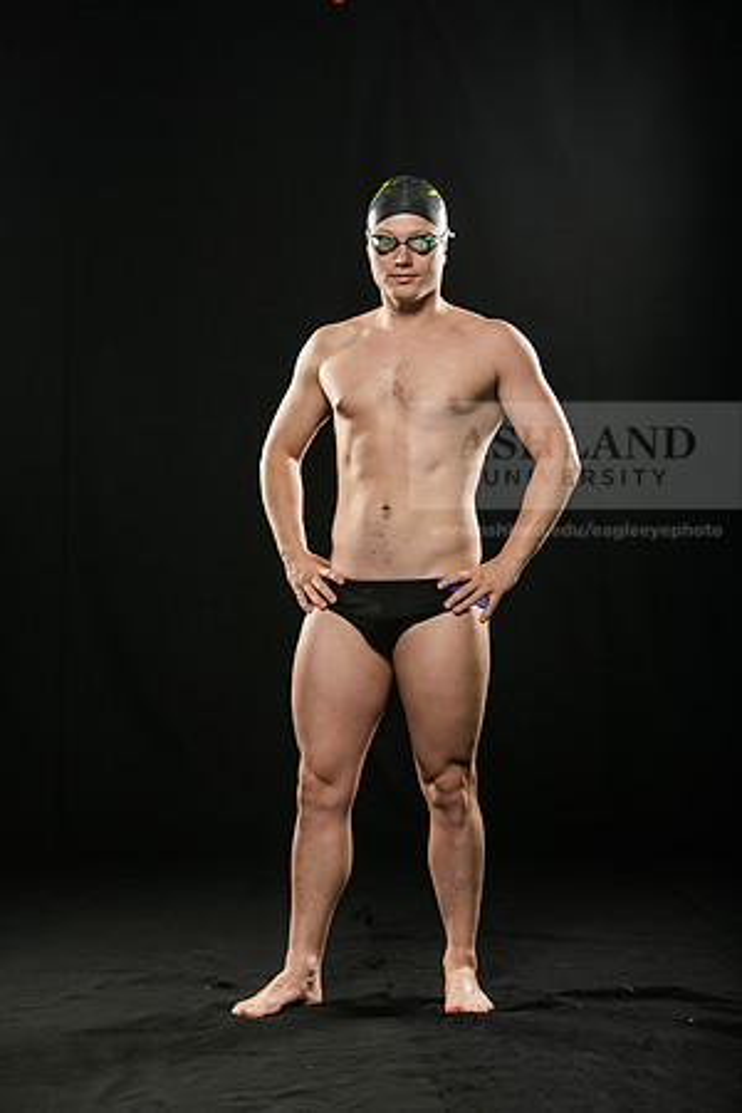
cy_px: 556
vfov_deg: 24.8
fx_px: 2535
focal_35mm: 82
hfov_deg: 16.7
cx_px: 371
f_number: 5.6
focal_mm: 82
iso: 320
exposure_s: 1/250
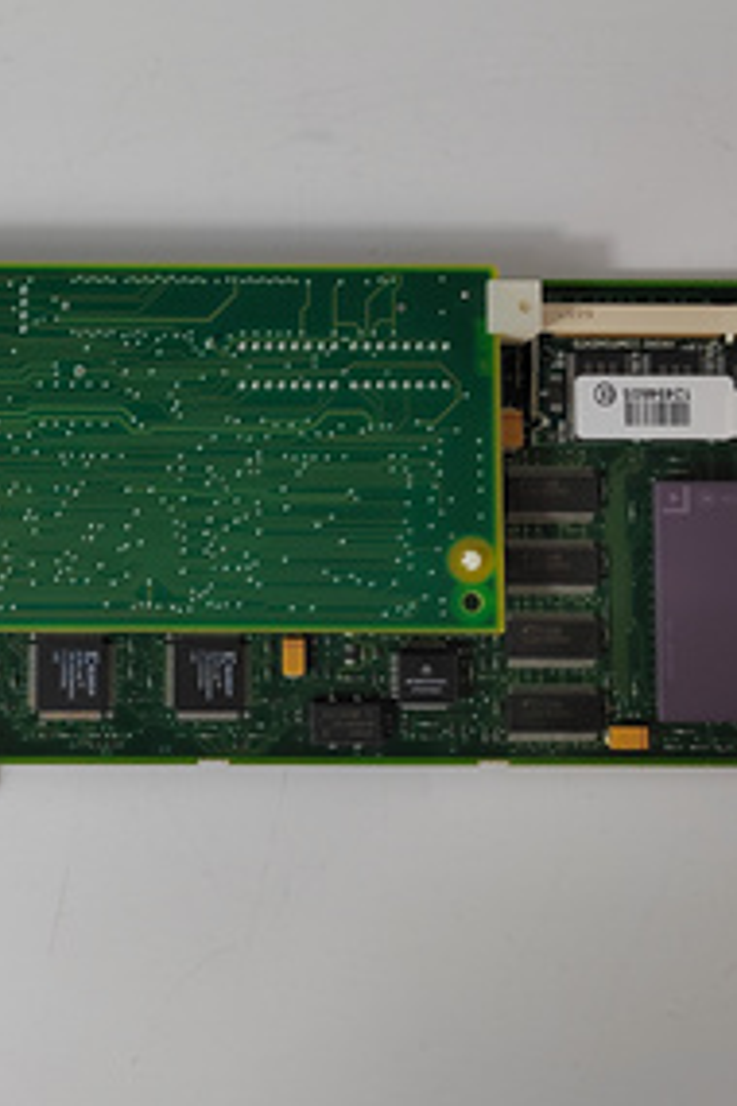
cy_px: 506
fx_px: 1290
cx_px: 178
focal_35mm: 42
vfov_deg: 46.4
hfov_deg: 31.3
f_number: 1.9
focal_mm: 5.52
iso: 316
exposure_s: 1/100
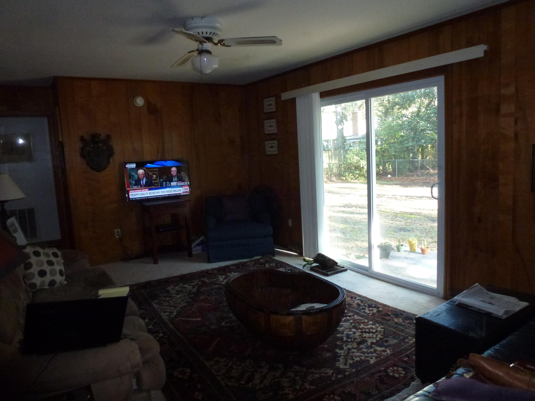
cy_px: 200
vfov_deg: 56.8
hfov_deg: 71.6
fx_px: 371
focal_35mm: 24
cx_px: 268
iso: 400
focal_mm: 4.3
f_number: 3.3
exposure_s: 1/60
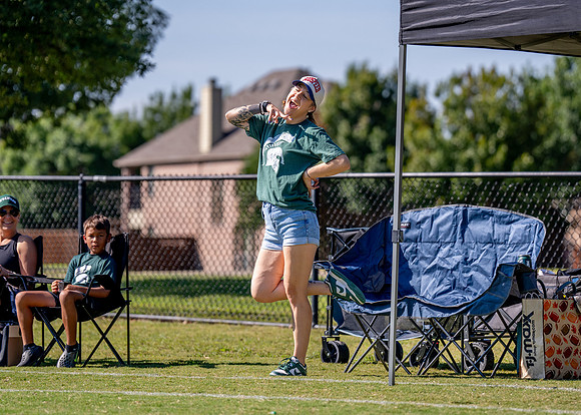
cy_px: 167
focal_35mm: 190
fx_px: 3140
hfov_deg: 10.6
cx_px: 311
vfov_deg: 7.6
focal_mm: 144
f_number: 2.8
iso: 250
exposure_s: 1/3200
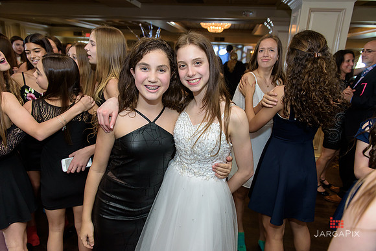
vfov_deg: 53.2
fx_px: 251
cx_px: 188
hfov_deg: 73.7
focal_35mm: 24
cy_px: 126
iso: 1600
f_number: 3.2
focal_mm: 24
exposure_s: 1/125
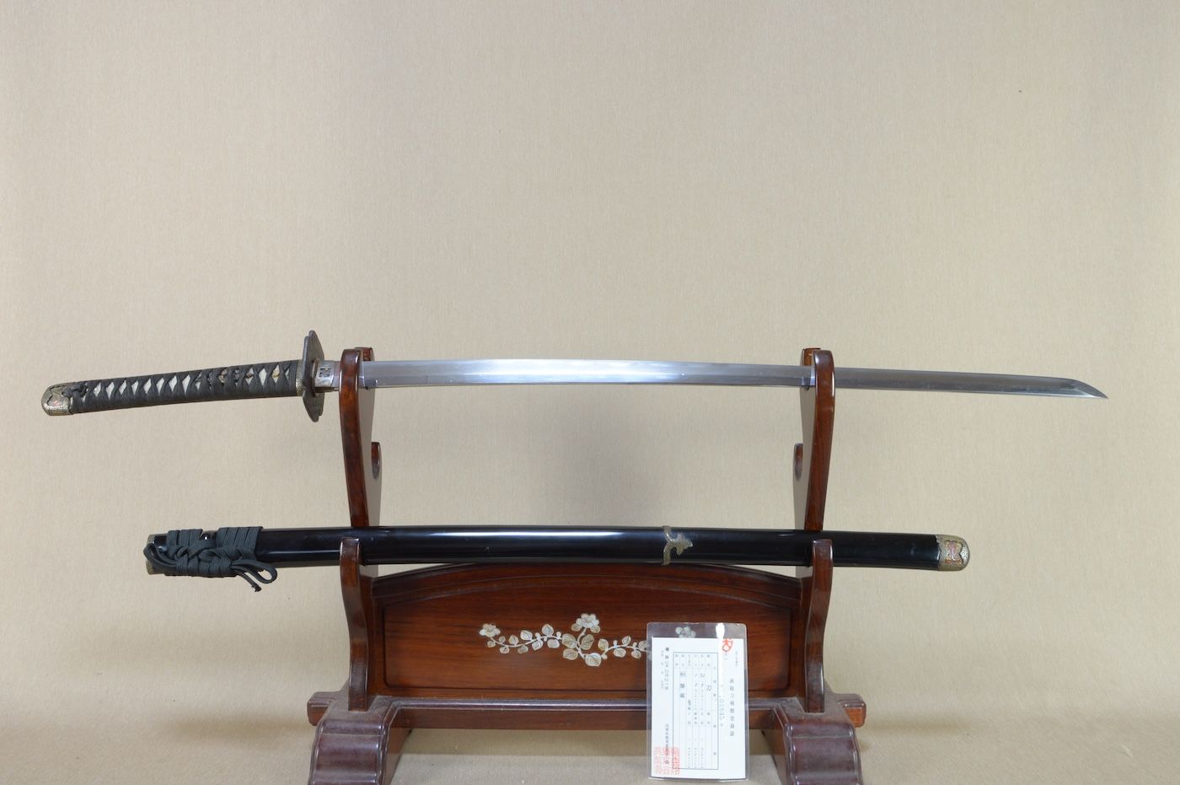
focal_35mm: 30
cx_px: 590
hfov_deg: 62.0
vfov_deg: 43.5
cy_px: 392
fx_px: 983
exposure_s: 1/1.6
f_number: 11
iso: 400
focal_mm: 20
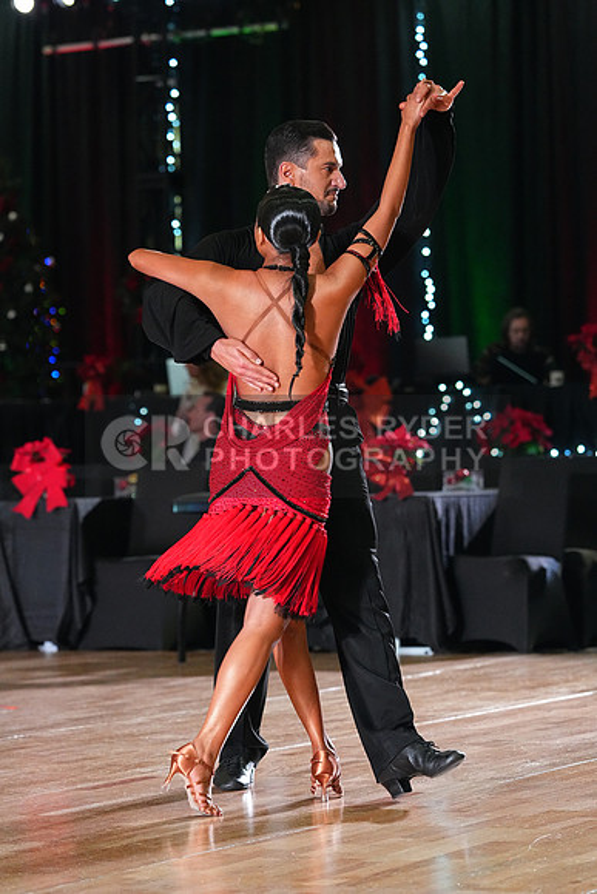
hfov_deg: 10.2
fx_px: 3356
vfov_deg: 15.2
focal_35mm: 135
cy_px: 447
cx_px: 298
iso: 8000
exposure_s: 1/400
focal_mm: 135
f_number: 4.5
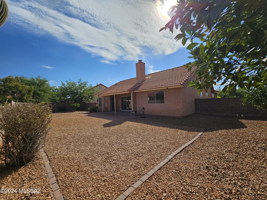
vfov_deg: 89.9
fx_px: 100
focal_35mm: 13
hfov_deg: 106.2
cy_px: 100
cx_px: 134
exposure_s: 1/5158
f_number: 2.2
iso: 50
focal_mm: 2.2
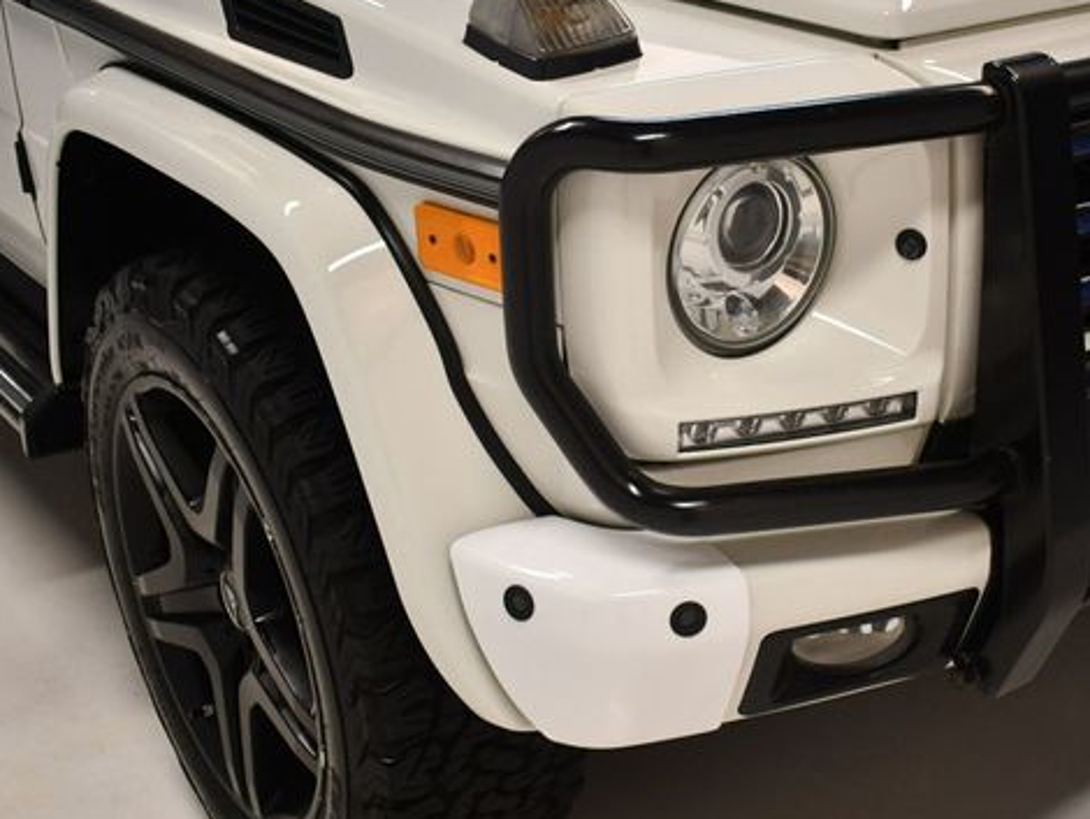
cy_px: 397
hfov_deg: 34.6
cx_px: 721
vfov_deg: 26.6
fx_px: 1733
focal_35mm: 55
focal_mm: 21
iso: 1000
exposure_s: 1/125
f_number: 3.8
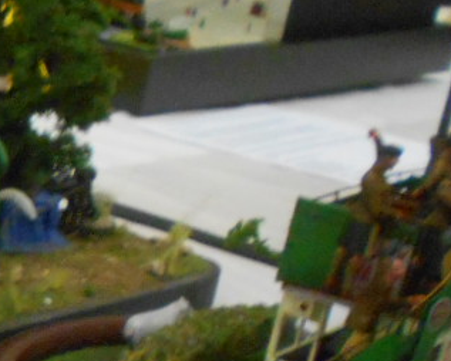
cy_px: 496
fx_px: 1710
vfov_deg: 11.7
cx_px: -360
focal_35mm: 128
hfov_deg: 13.5
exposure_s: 1/25
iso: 400
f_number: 3.2
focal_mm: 4.6
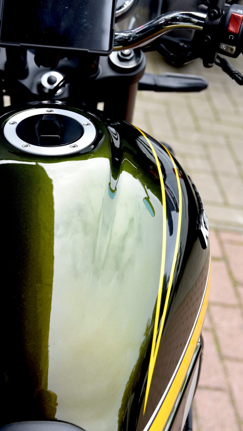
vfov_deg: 29.4
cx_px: 68
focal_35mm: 72
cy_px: 213
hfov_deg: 16.7
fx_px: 825
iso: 200
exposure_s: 1/60
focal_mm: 46
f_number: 4
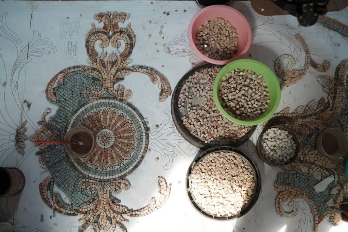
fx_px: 338
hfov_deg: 54.4
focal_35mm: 35
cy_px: 116
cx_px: 174
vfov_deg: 37.9
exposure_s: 1/100
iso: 200
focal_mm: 35
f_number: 4
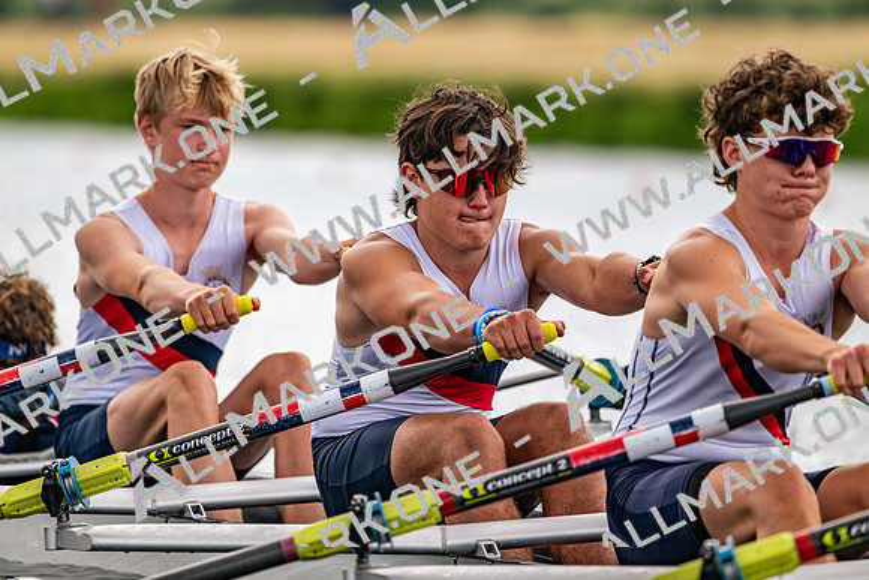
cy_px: 290
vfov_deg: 3.4
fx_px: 9657
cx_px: 434
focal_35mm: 400
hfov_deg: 5.2
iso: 450
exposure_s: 1/2500
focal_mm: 400
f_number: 4.5
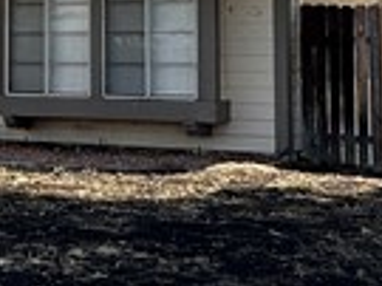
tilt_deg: +3.0
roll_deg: -0.1
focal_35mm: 106
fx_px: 1169
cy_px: -8
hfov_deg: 17.8
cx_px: -51
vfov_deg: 13.7
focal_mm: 2.22
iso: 50
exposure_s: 1/1473
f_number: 2.2
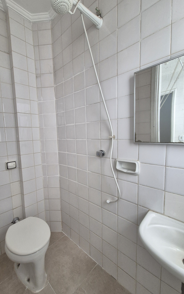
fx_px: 112
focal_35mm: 14
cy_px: 147
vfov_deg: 105.3
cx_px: 77
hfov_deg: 78.1
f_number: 2.2
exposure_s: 1/60
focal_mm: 2.2
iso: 400
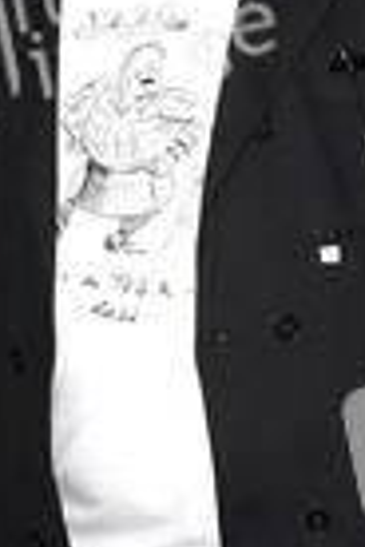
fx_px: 2114
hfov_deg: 9.9
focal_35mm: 139
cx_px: 186
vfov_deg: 14.8
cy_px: 230
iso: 800
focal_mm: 48
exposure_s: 1/250
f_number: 5
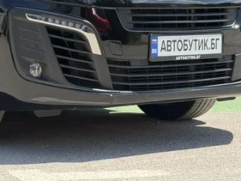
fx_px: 912
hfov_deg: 14.7
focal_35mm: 131
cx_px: -21
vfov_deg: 11.2
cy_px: 7
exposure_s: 1/1608
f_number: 1.78
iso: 64
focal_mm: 6.76
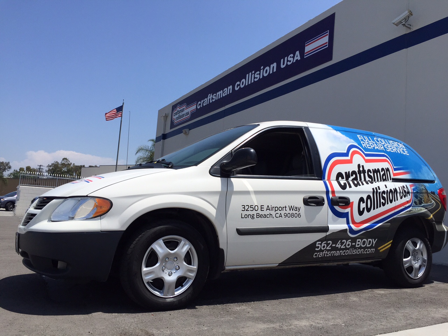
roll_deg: -3.5
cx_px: 224
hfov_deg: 61.7
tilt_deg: +5.7
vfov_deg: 48.2
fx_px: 375
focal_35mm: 29
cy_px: 168
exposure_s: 1/3300
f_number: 2.2
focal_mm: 4.15
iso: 32
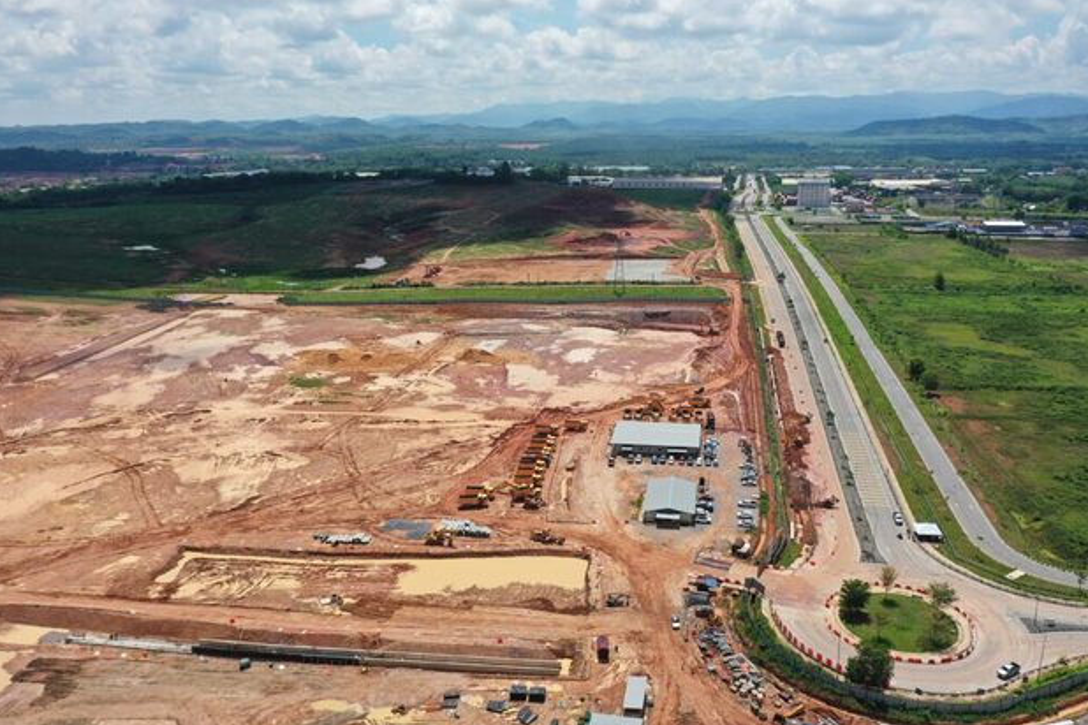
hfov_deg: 63.6
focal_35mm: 29
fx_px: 876
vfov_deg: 45.0
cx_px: 558
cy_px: 372
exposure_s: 1/1250
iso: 100
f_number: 4.5
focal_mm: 10.26
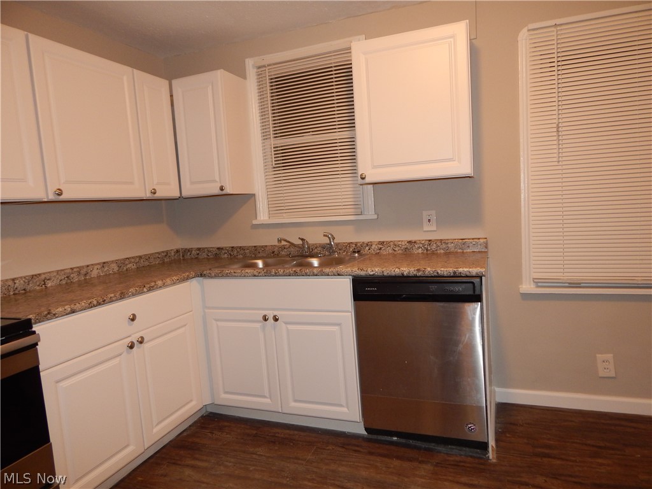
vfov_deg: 58.9
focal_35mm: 23
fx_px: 433
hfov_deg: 73.9
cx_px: 326
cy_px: 244
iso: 200
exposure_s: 1/30
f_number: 3
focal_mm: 4
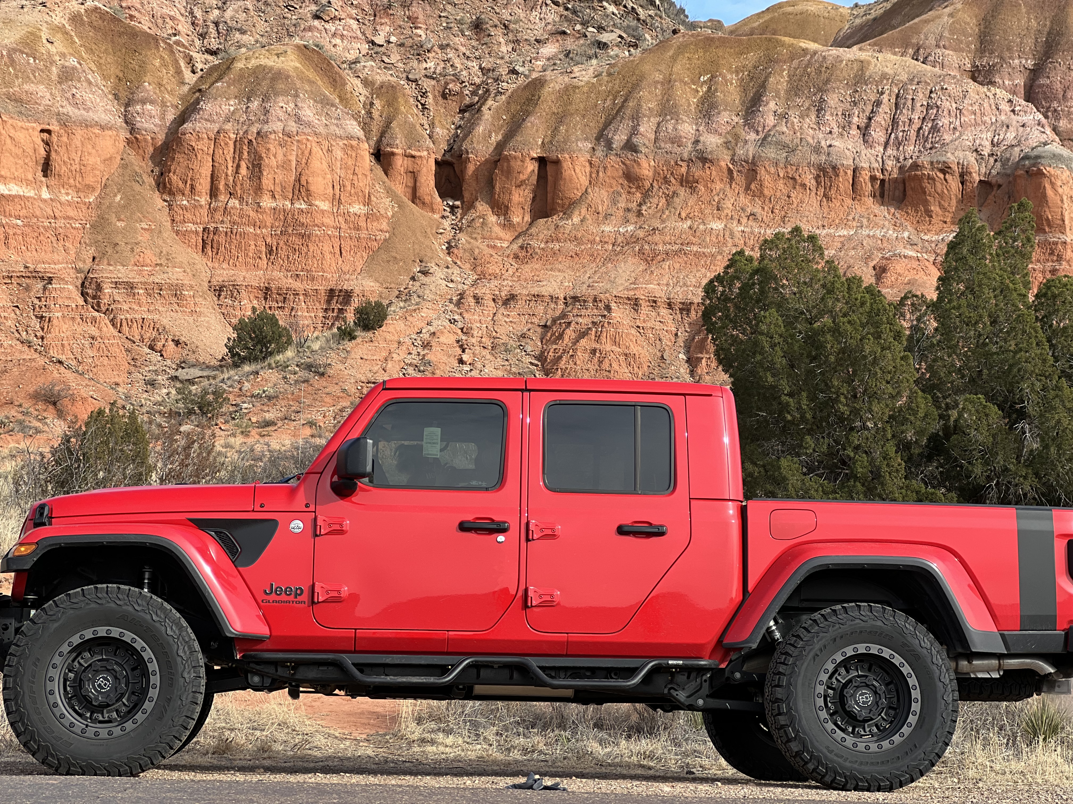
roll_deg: -3.0
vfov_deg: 19.1
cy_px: 402
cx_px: 536
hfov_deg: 25.3
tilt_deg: +2.4
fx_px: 2387
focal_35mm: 77
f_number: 2.8
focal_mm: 9
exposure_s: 1/231
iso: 25
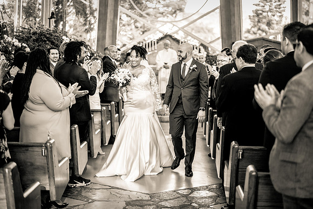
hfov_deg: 39.6
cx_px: 156
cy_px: 104
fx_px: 435
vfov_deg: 27.0
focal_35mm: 50
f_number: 1.4
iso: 500
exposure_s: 1/2000
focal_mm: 50
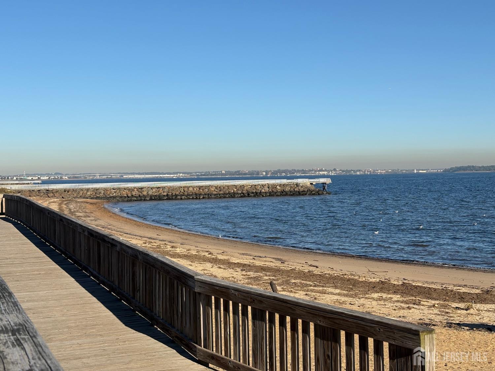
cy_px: 186
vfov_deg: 28.0
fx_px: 744
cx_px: 248
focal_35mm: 52
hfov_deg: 36.8
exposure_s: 1/4065
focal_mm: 5.96
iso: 40
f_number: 1.6
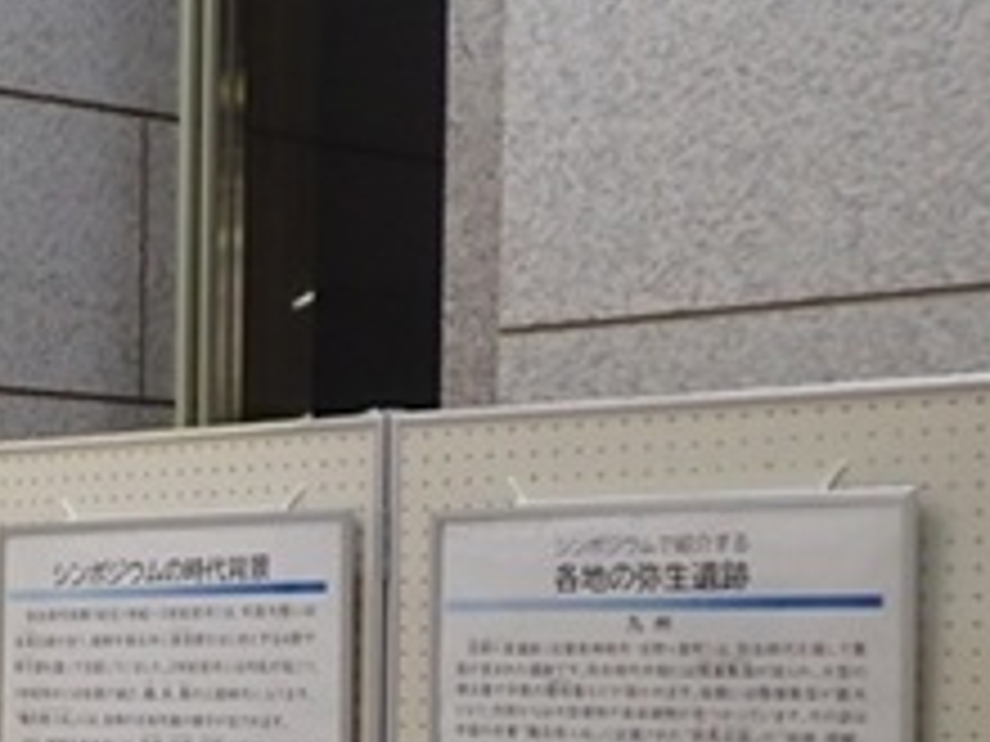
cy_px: 886
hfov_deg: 16.6
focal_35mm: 109
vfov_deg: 13.2
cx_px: -432
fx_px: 3117
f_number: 2.3
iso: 200
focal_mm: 5.4
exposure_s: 1/60
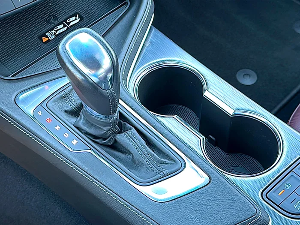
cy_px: 112
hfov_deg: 38.9
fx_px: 425
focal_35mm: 49
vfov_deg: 29.7
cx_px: 150
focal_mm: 6.86
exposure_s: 1/49
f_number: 1.78
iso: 64
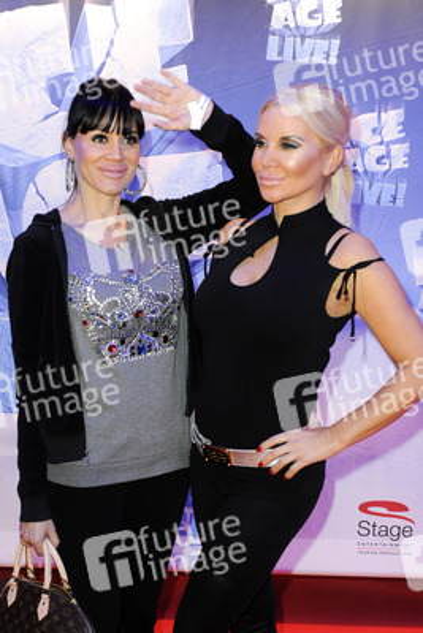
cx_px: 212
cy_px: 316
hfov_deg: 37.9
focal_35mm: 35
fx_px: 616
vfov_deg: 54.4
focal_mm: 35
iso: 1600
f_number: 5
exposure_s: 1/200
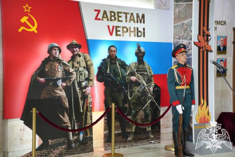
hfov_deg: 31.9
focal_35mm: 63
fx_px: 411
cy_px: 78
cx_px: 118
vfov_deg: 21.6
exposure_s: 1/160
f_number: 4
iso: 2000
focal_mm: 63
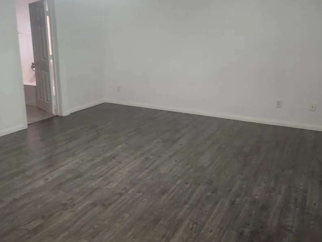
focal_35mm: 30
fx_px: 279
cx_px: 130
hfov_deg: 59.5
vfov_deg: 46.6
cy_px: 101
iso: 500
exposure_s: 1/120
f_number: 1.8
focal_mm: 5.54
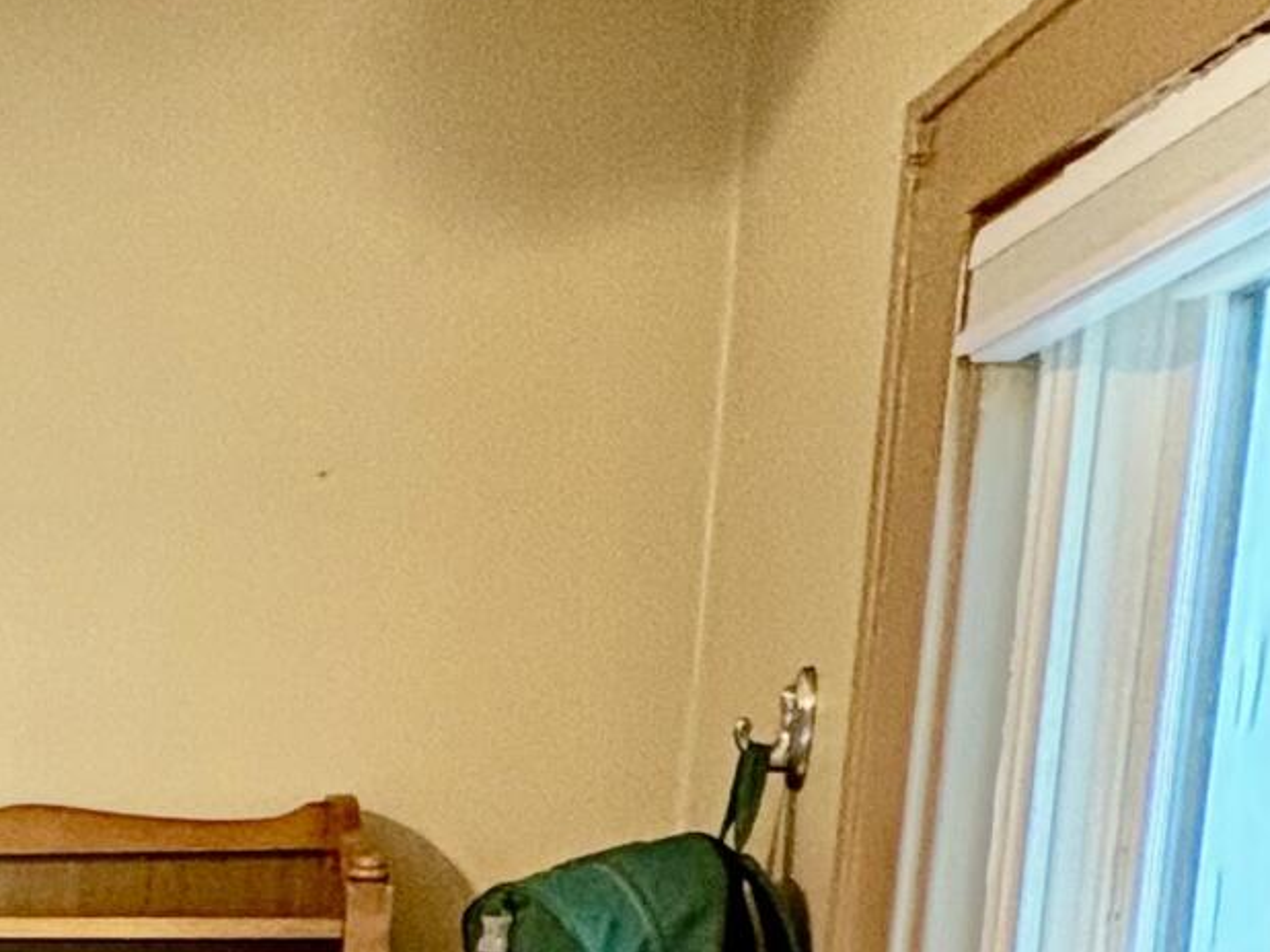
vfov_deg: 20.2
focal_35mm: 68
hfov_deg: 18.2
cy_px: 1162
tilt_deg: -4.4
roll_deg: -0.6
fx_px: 2494
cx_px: -1325
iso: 320
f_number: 2.2
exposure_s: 1/60
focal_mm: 2.22
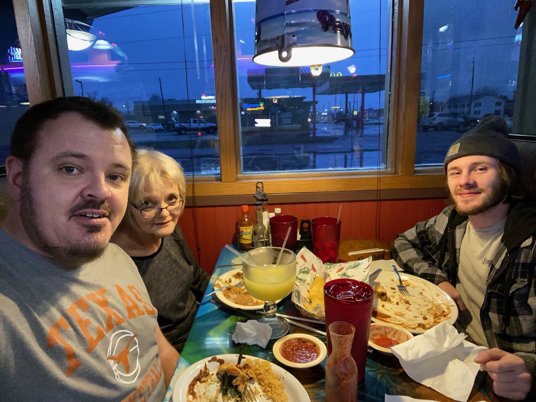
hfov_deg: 73.9
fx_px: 356
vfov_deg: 58.9
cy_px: 201
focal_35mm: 23
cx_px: 268
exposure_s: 1/30
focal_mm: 2.71
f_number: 2.2
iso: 400
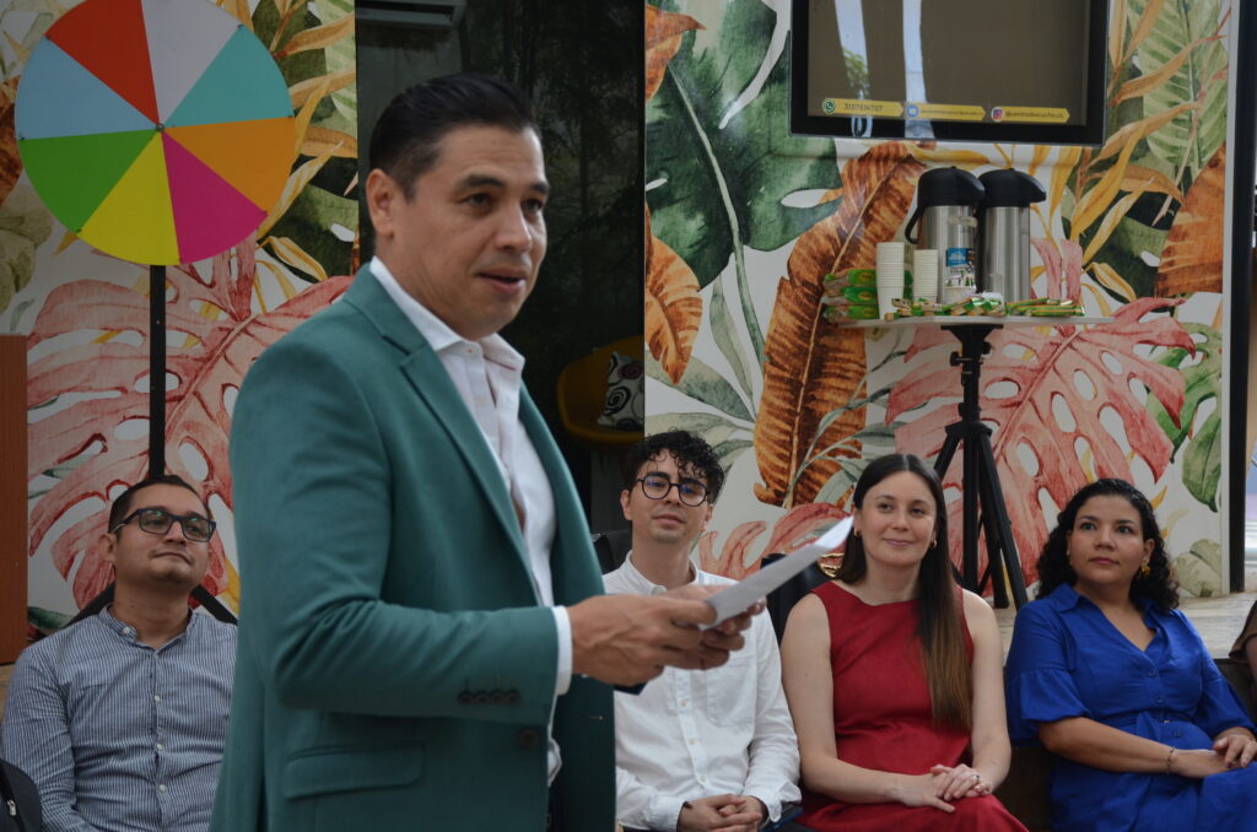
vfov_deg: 18.8
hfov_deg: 28.1
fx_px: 2509
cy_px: 416
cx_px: 628
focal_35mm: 72
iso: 400
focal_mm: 48
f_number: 5.6
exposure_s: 1/125
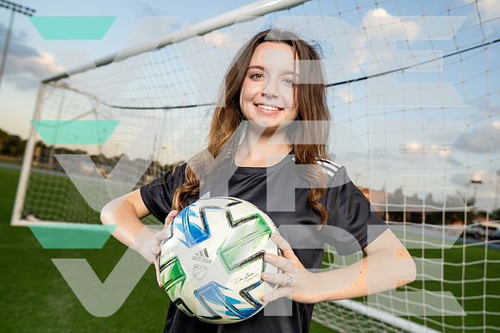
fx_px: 389
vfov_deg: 46.4
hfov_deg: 65.5
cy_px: 166
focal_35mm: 28
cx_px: 250
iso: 160
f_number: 4
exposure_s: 1/250
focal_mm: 28
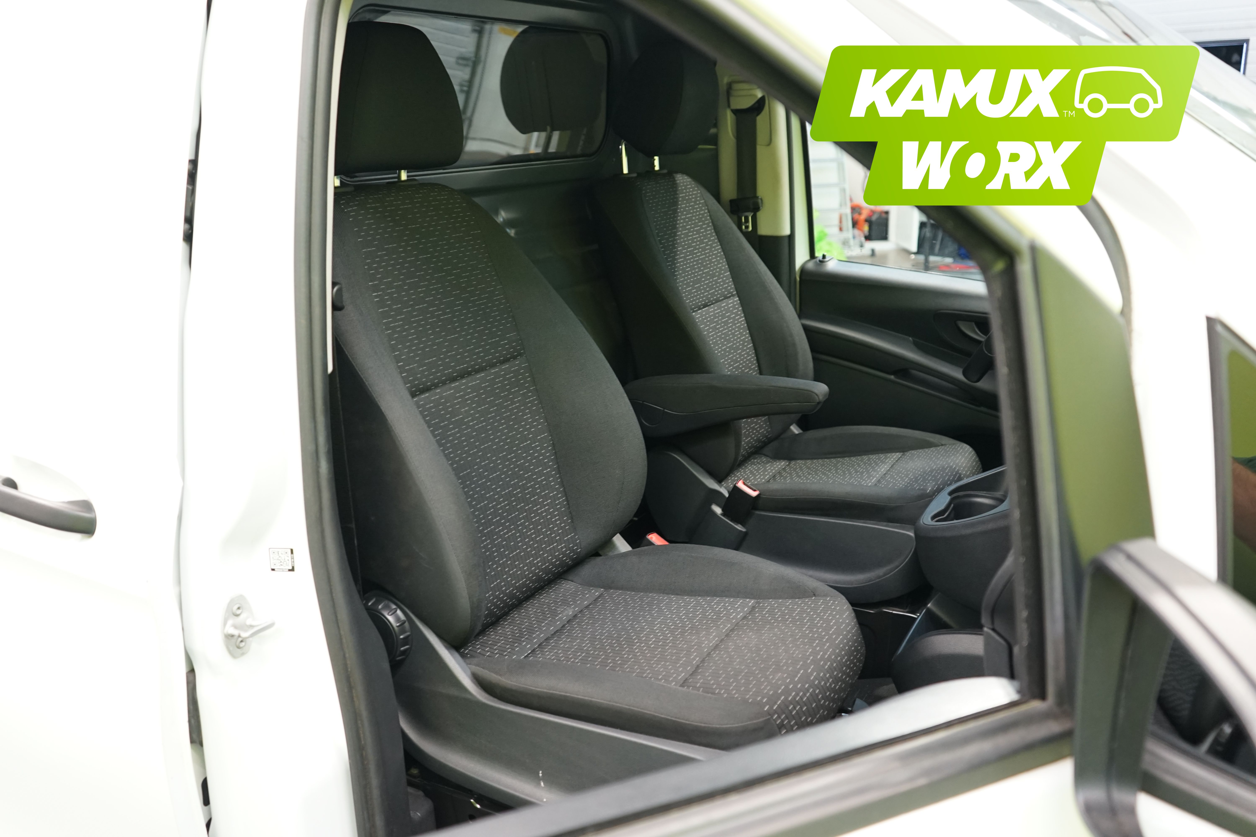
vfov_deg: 42.3
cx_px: 628
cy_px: 418
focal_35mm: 31
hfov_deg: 60.3
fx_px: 1081
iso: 1250
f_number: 3.5
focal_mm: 31
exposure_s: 1/30
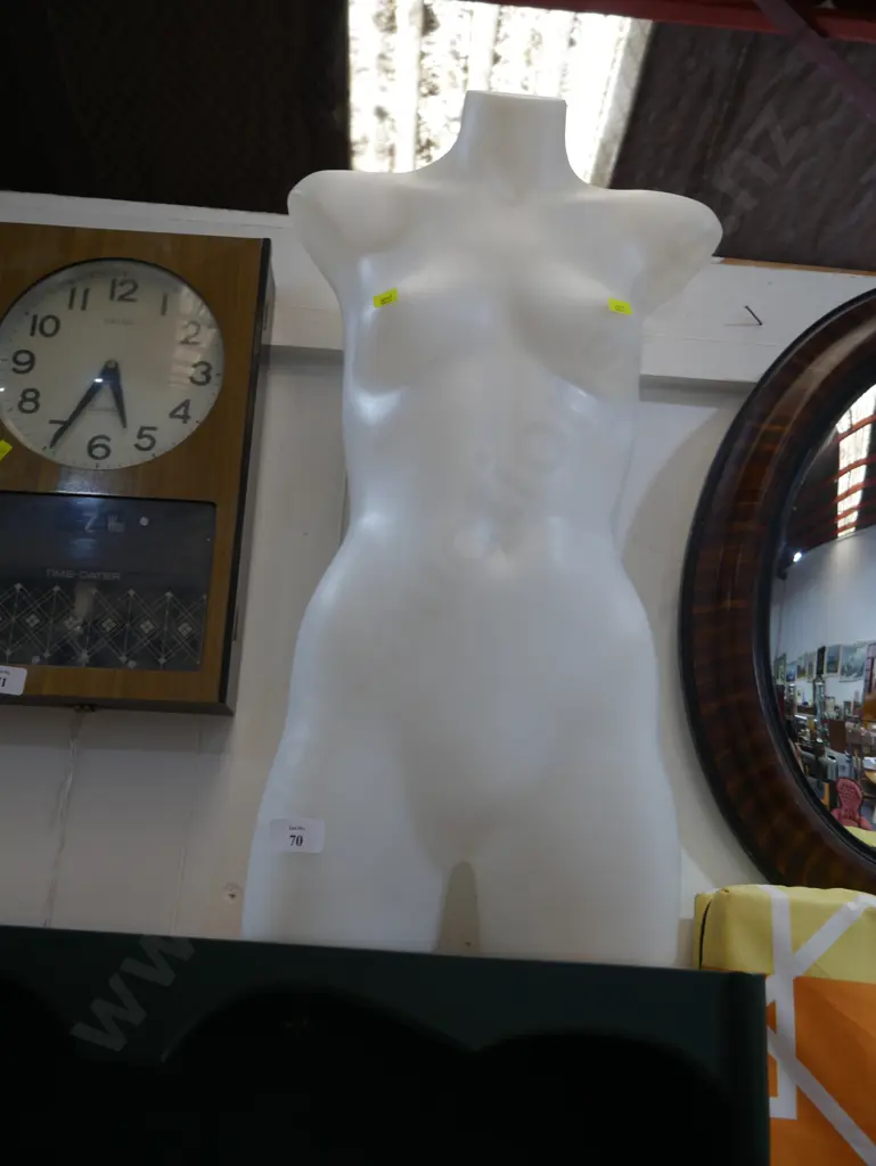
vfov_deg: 56.8
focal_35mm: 32
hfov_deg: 44.2
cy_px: 583
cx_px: 438
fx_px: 1079
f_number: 3.6
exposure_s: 1/60
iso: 200
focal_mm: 16
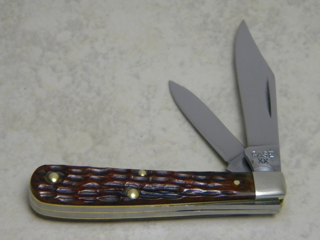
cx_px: 160
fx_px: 1368
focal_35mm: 148
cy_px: 120
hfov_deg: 13.3
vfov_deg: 10.0
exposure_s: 1/25
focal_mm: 26.8
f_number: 5
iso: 400
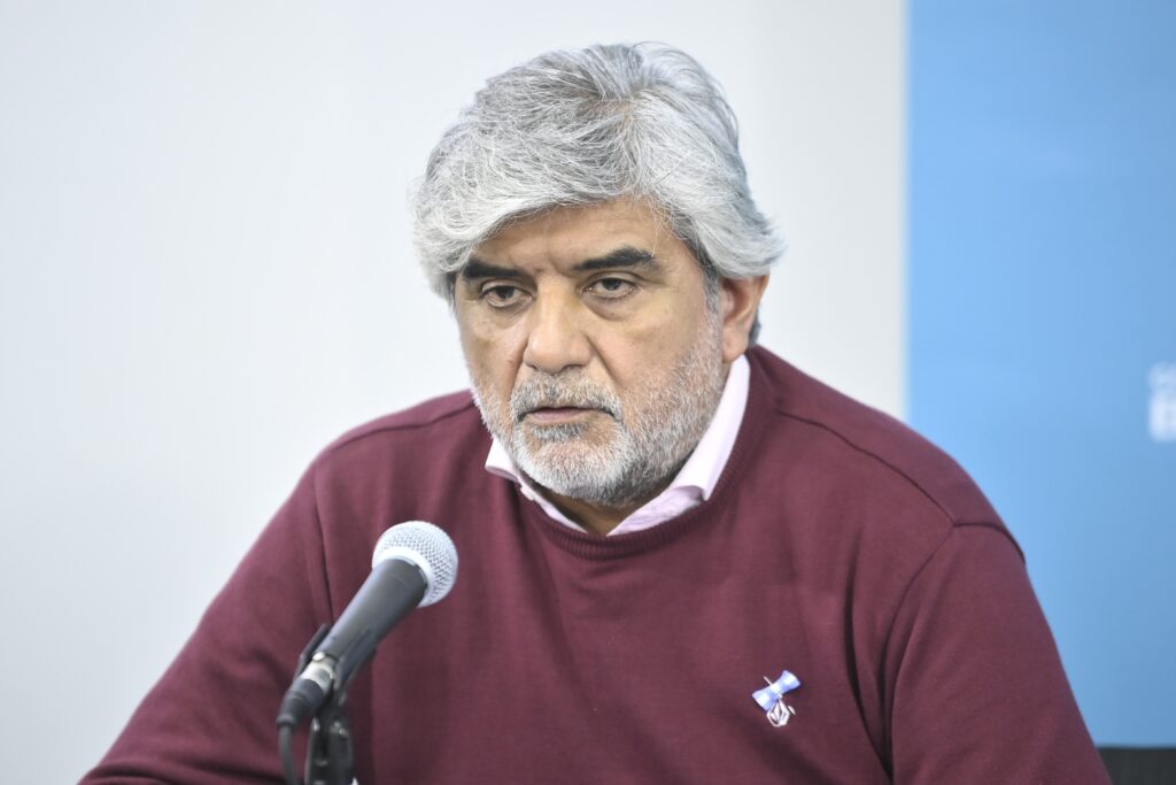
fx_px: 6534
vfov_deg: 6.9
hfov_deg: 10.3
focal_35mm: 200
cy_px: 392
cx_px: 588
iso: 3200
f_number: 3.2
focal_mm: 200
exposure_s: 1/323
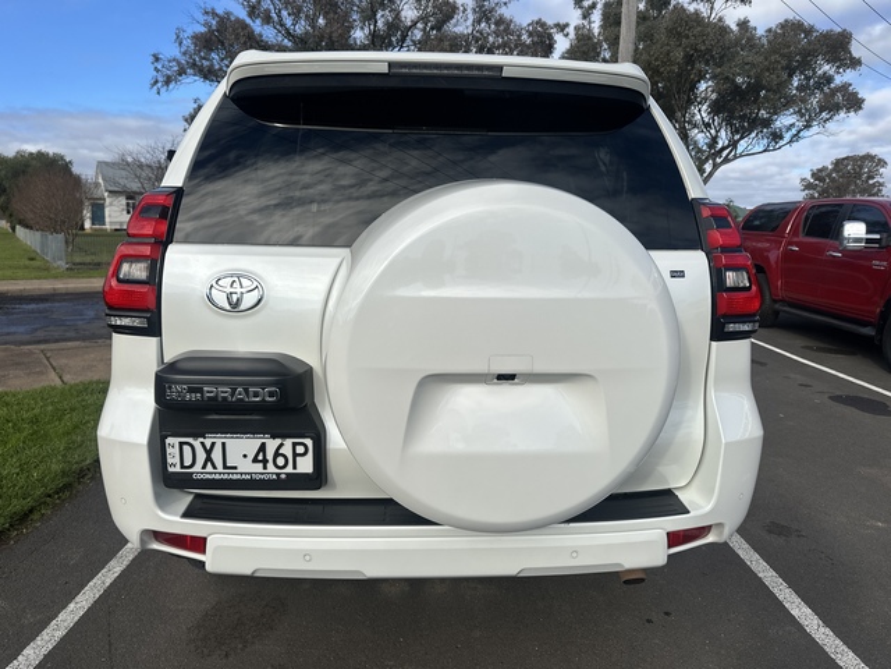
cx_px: 446
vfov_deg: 56.8
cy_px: 334
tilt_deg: -10.7
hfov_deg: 71.6
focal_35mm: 24
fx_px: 618
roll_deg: -1.1
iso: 80
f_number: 1.78
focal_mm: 6.86
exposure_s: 1/4545
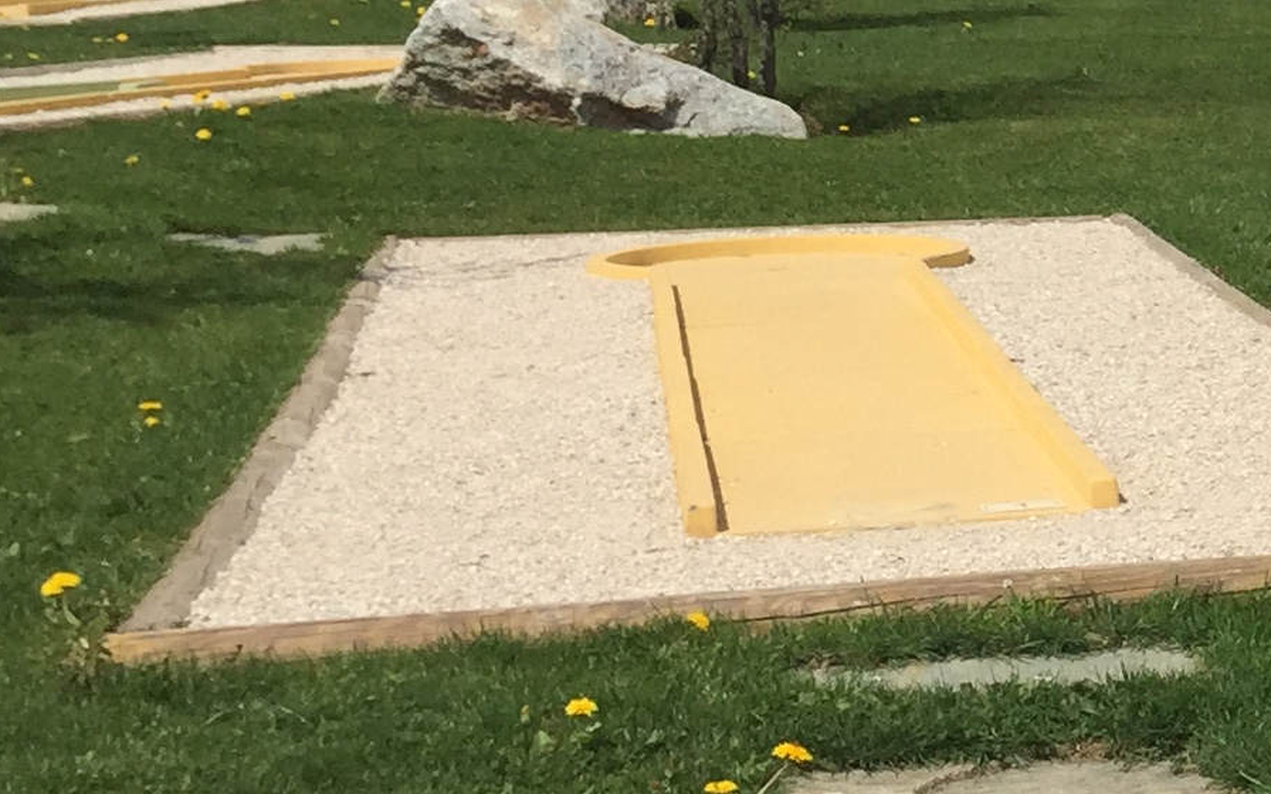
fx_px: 3880
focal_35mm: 112
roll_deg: -0.2
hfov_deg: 16.4
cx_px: 2095
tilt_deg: -1.3
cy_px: -11
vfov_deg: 11.6
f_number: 2.2
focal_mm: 4.15
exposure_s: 1/4405
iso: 32
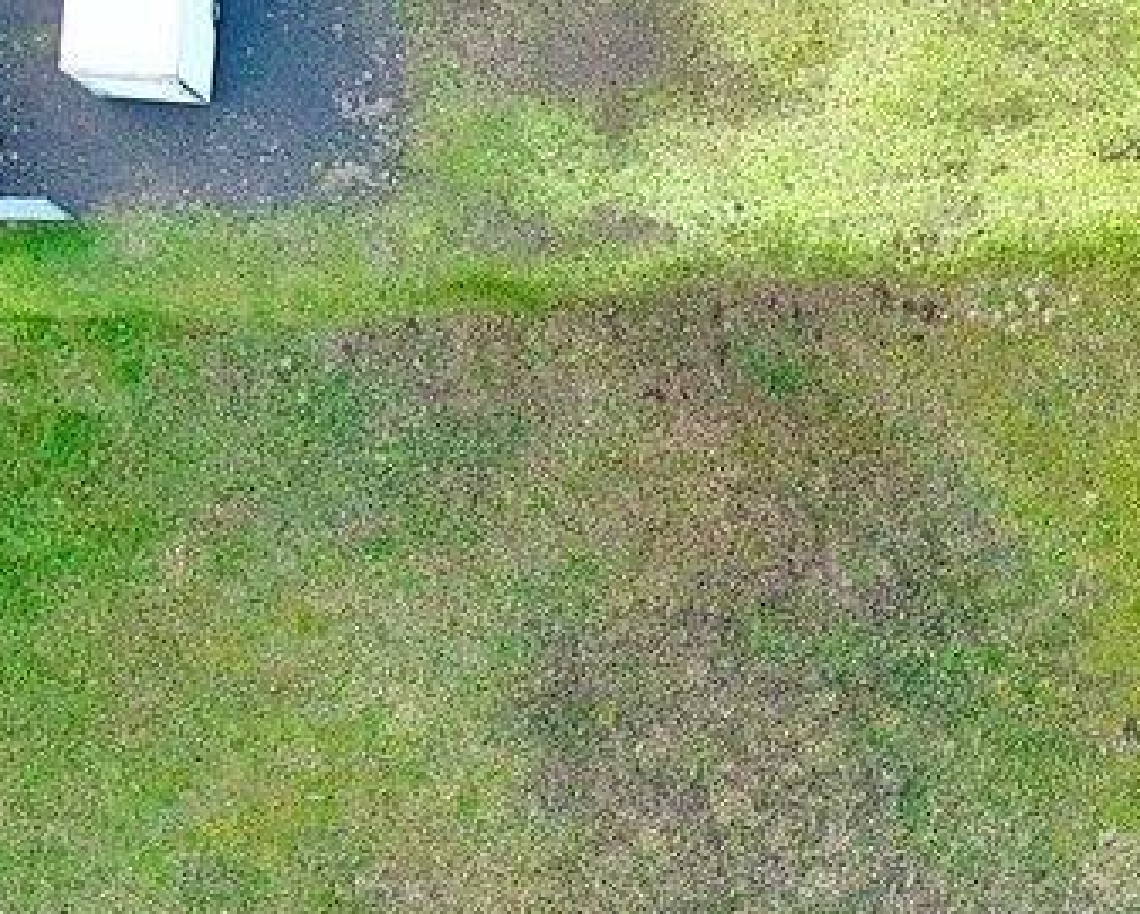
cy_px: 1180
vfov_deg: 11.0
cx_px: 1541
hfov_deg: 13.5
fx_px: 4625
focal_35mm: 137
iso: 100
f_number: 2.8
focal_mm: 10.57
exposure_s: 1/106
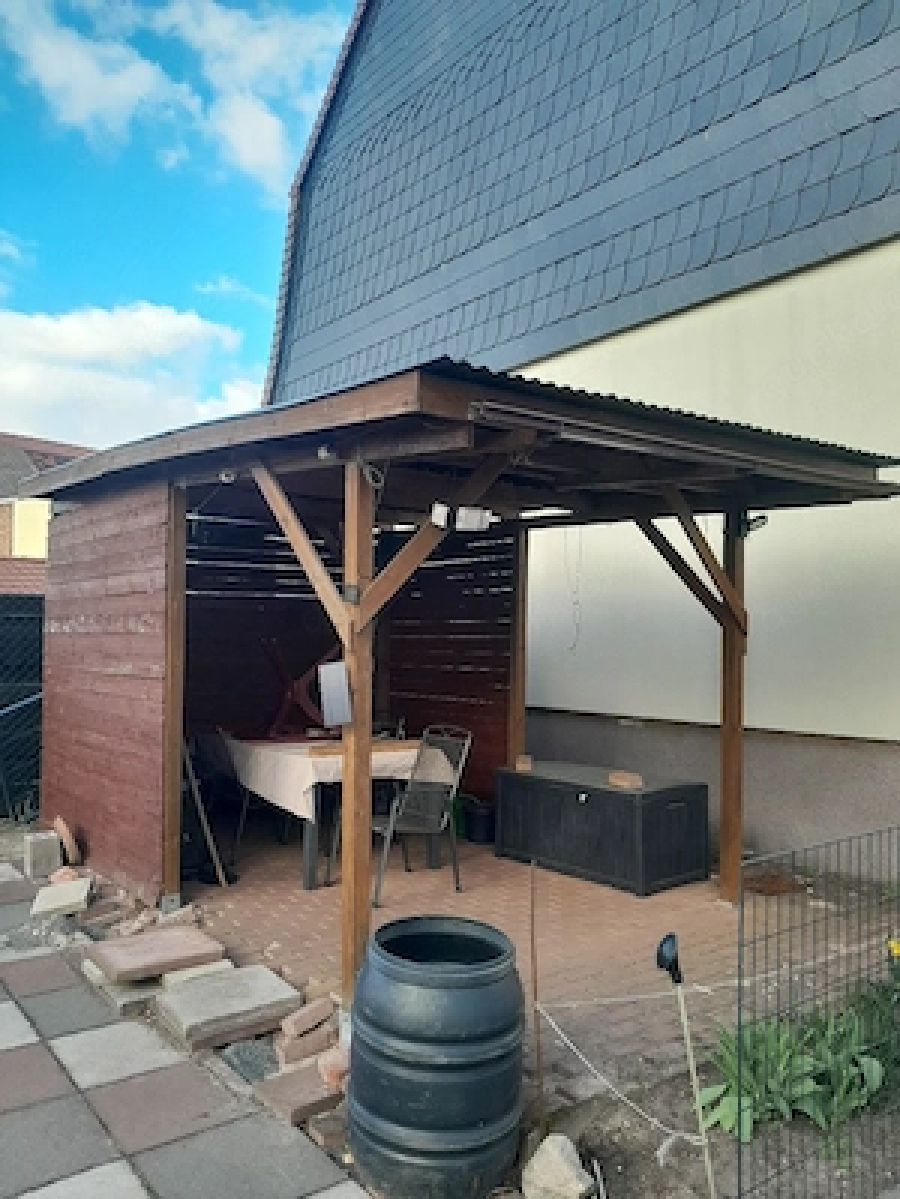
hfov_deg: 51.4
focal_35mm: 27
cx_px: 450
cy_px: 600
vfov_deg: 65.3
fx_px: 936
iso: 40
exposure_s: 1/120
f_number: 1.8
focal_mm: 4
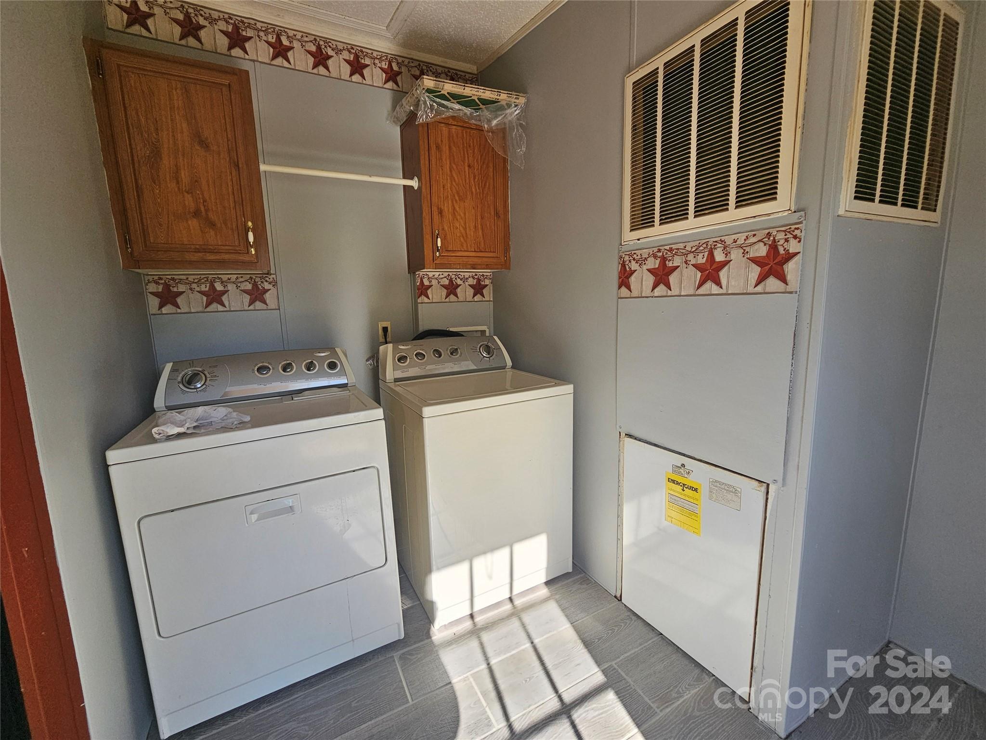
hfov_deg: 106.2
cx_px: 493
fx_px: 370
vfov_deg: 89.9
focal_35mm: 13
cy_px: 370
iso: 80
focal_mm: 2.2
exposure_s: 1/359
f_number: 2.2
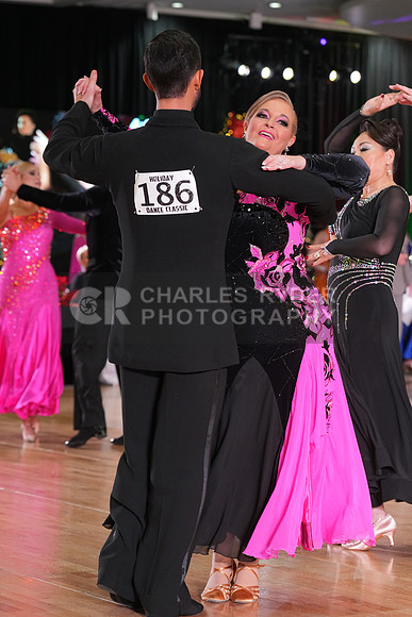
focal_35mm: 107
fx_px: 1836
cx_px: 206
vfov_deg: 19.1
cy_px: 308
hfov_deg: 12.8
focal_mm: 107
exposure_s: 1/200
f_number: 5
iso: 2500
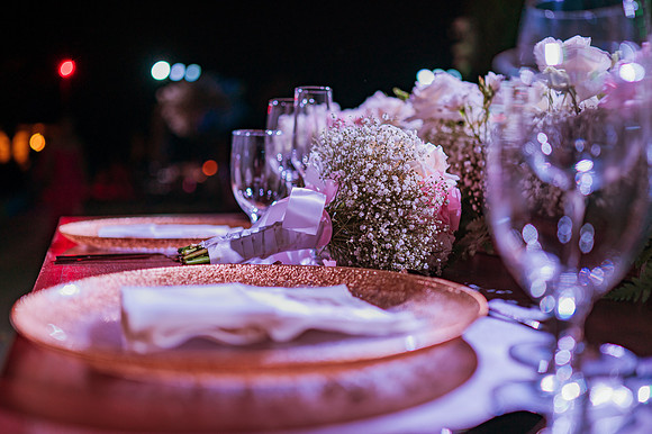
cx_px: 326
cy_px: 217
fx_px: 648
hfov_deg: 53.4
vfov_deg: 37.0
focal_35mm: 36
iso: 320
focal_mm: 35
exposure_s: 1/160
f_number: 1.8
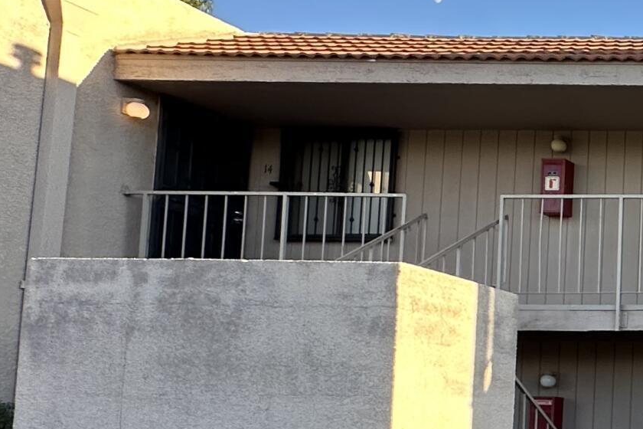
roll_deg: -0.3
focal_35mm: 52
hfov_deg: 23.1
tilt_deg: +4.5
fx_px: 929
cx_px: 1121
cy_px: 389
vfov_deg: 25.2
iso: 40
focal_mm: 2.22
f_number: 2.2
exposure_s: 1/207
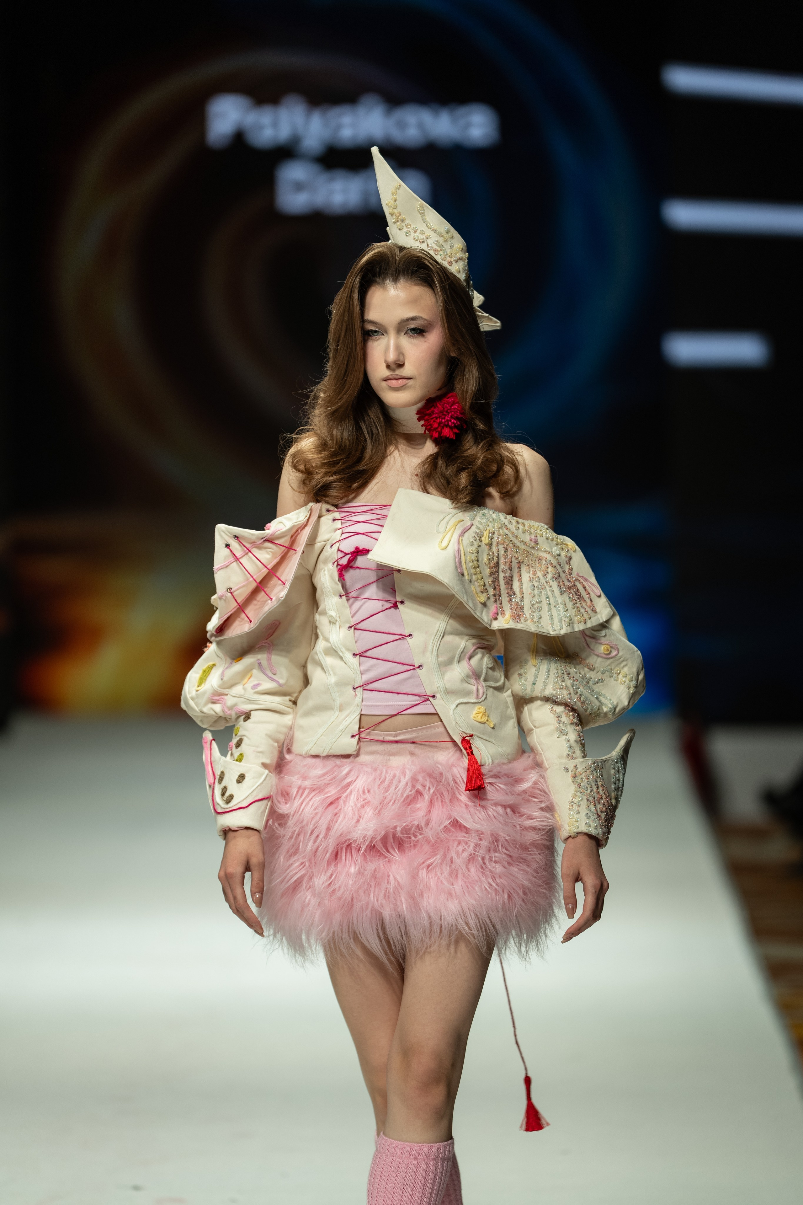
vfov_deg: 10.3
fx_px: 6691
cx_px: 402
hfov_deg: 6.9
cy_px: 602
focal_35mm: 200
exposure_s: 1/320
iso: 200
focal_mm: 200
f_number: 2.8
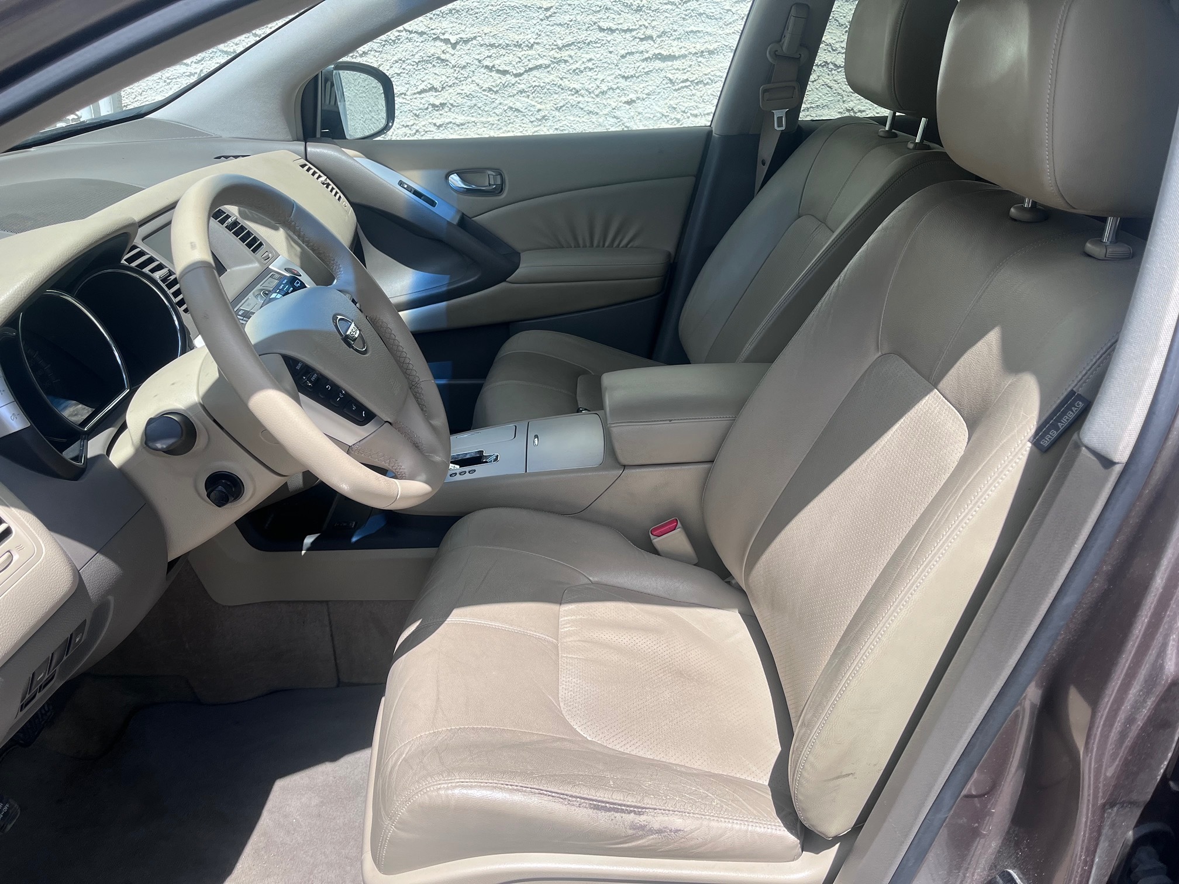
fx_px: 886
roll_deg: -0.7
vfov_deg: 53.1
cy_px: 442
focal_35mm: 26
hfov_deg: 67.3
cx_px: 590
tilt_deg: -24.6
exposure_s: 1/1862
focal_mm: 5.1
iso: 50
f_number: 1.6
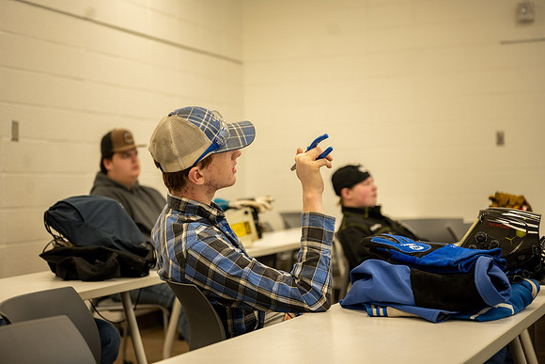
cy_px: 182
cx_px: 272
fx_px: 803
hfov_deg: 37.5
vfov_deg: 25.5
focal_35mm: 53
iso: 640
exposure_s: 1/160
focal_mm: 53
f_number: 2.8
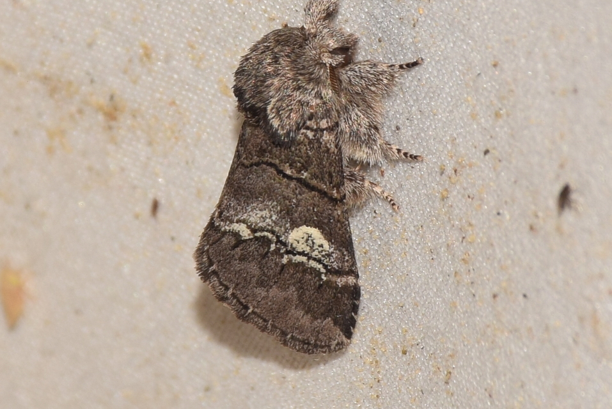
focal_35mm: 210
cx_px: 306
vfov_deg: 6.6
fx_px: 3573
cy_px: 204
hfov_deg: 9.8
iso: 100
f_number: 13
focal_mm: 140
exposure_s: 1/160
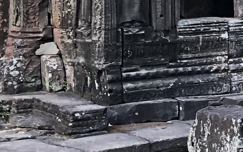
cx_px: 587
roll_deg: +1.6
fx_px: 1073
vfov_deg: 7.8
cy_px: -151
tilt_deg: +5.2
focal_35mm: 162
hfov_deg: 10.9
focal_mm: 4
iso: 20
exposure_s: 1/146
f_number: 1.8
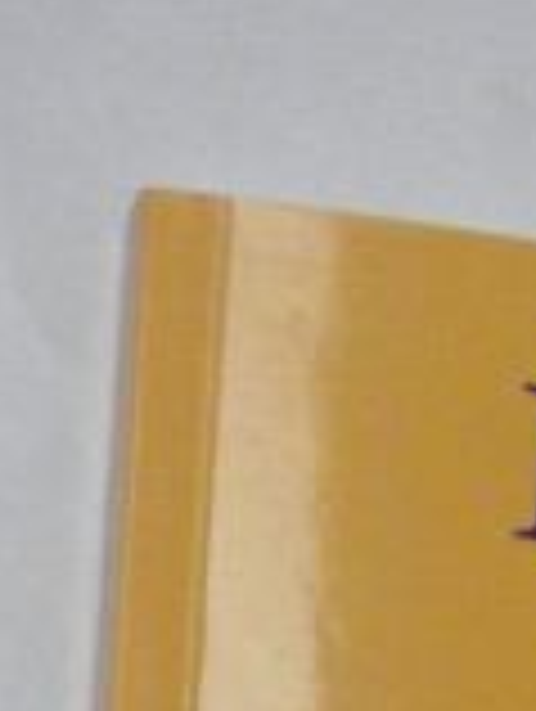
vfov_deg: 9.3
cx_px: 824
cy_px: 1411
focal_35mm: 199
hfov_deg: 7.3
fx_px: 4097
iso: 400
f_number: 4.2
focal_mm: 8.7
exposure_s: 1/60
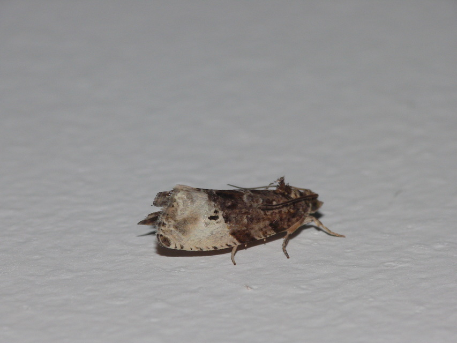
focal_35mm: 273
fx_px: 3605
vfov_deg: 5.4
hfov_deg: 7.3
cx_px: 228
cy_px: 172
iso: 200
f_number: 11
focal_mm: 57.7
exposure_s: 1/200
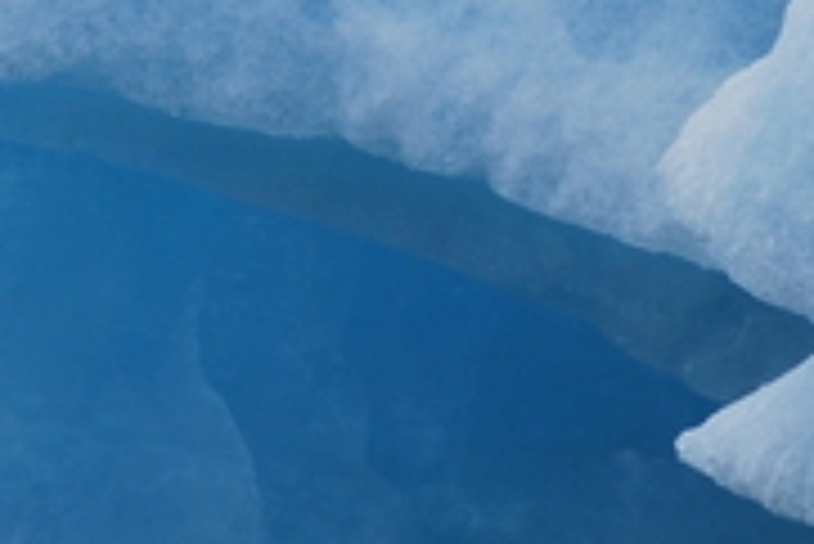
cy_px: 153
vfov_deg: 1.0
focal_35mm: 1325
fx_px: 29983
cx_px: 99
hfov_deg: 1.6
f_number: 5.6
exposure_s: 1/1000
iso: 200
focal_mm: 200
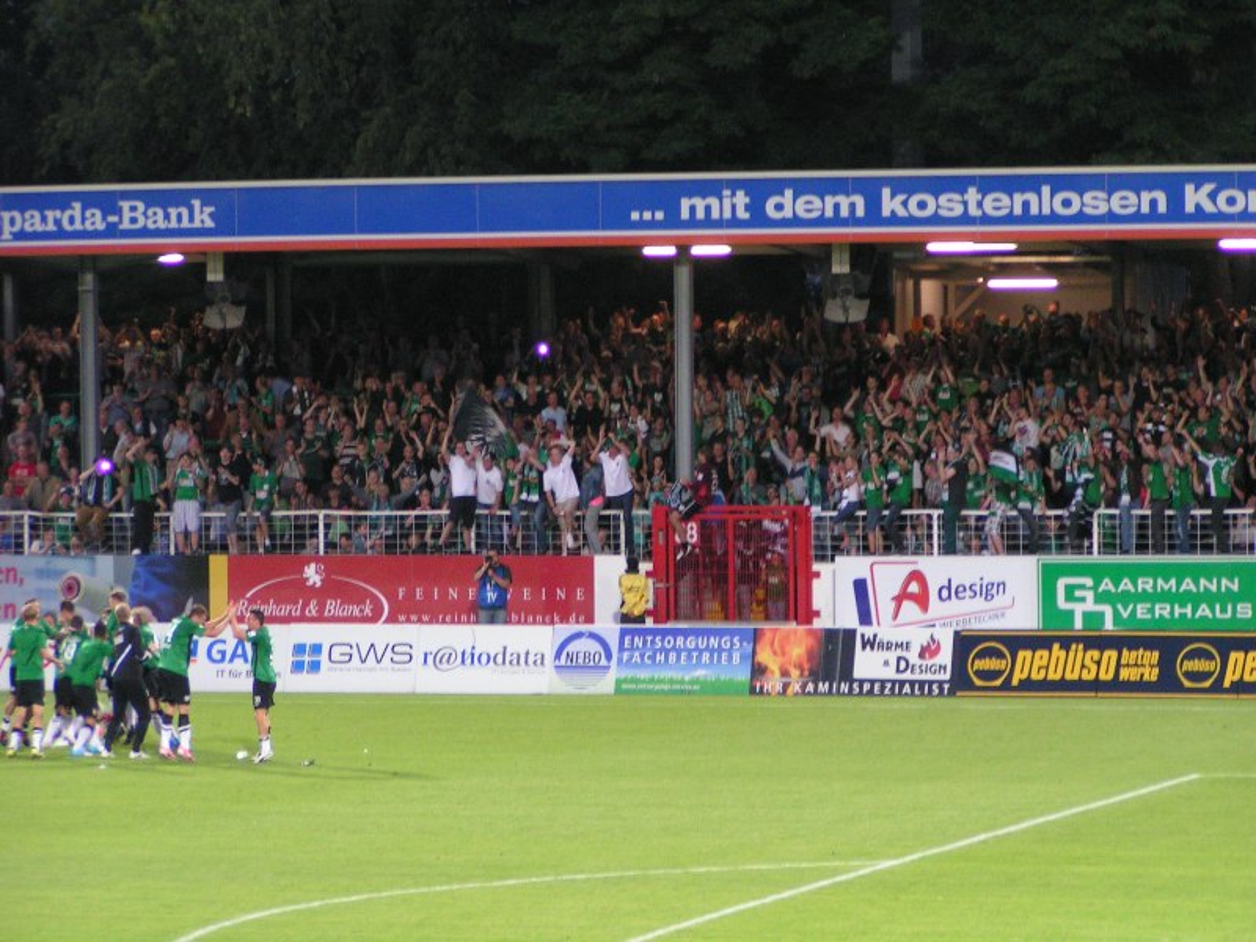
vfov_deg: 8.6
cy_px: 471
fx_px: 6241
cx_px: 628
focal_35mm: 172
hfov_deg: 11.5
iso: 200
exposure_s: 1/60
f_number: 3.5
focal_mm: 26.3
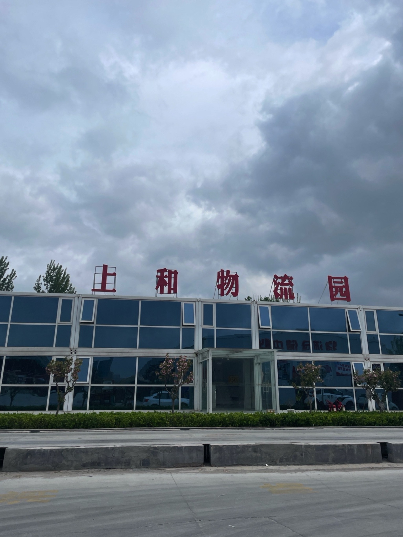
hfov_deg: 53.1
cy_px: 268
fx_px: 404
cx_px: 202
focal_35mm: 26
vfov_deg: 67.3
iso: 32
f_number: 1.6
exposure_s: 1/6494
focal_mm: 4.2
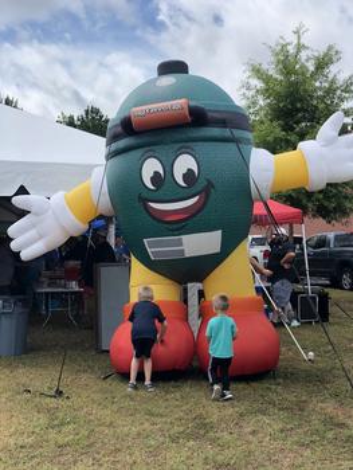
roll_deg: +0.0
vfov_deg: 36.8
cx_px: 176
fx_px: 706
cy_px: 235
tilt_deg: +1.1
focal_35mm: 52
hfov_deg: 28.1
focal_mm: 6
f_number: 2.4
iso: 16
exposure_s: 1/750
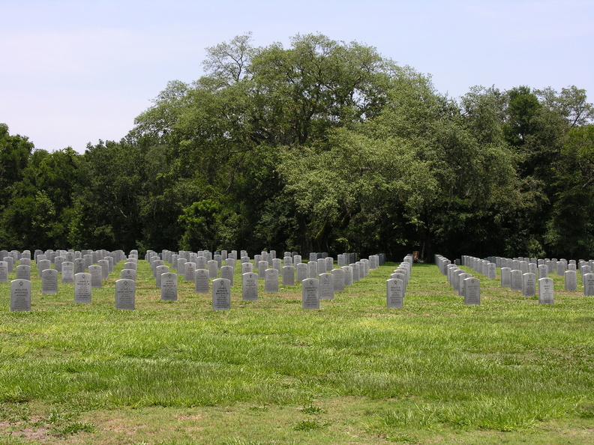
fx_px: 1098
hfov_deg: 30.3
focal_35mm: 64
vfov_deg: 22.9
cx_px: 297
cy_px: 222
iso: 50
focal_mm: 16.4
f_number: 5.6
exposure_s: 1/245
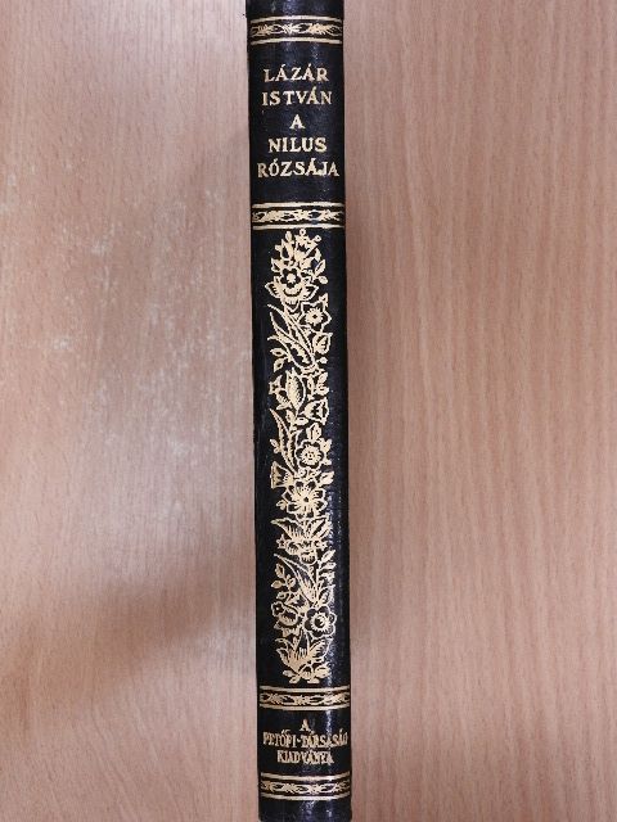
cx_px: 308
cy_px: 411
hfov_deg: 29.1
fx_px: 1188
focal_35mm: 50
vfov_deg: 38.2
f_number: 4
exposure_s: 1/60
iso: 360
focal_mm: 9
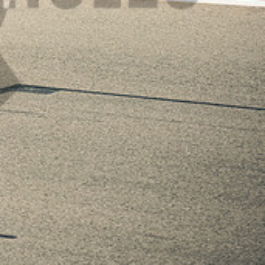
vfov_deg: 4.0
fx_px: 3750
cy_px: -32
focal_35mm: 433
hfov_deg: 4.0
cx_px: -129
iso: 1250
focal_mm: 100
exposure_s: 1/4000
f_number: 4.5
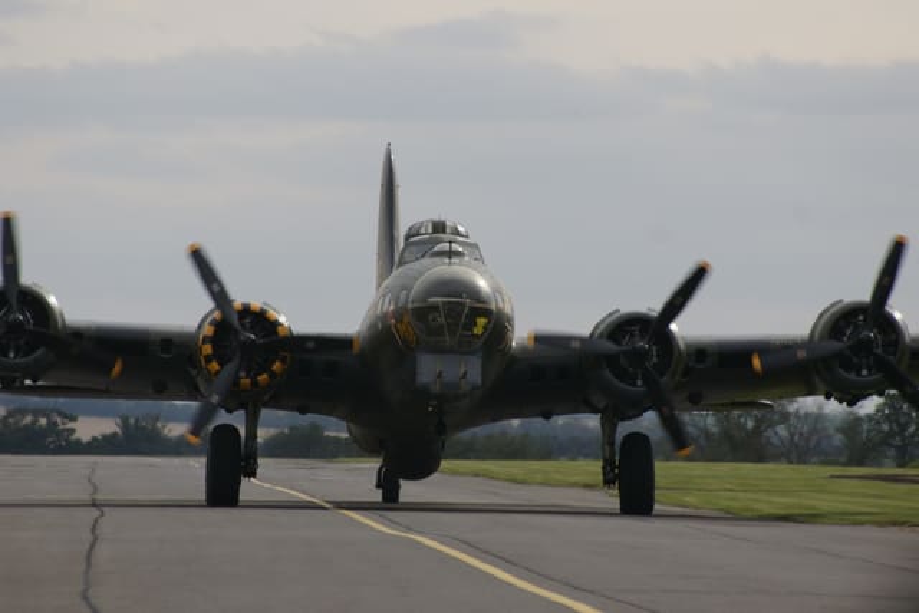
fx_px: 11489
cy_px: 306
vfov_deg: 3.1
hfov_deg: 4.6
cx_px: 460
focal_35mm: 450
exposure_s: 1/500
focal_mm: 300
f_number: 8
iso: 250
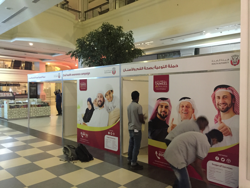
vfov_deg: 48.2
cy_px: 94
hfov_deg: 61.7
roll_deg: +0.3
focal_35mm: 29
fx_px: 209
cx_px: 125
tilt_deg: -1.0
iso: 500
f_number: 2.2
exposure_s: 1/17
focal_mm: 4.15
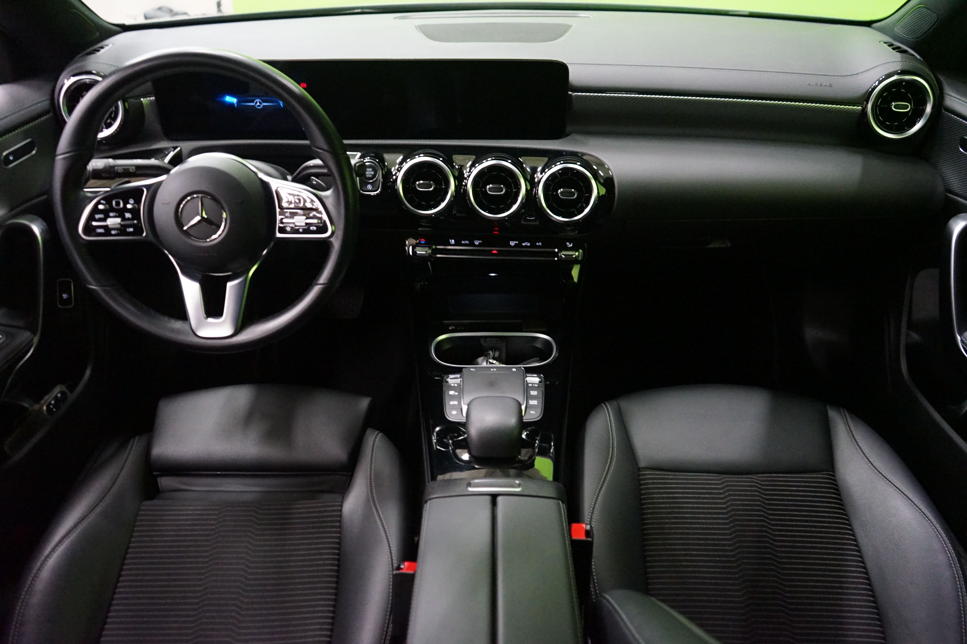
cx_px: 484
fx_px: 752
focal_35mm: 28
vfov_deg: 46.4
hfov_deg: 65.5
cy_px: 322
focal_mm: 28
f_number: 3.5
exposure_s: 1/25
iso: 6400
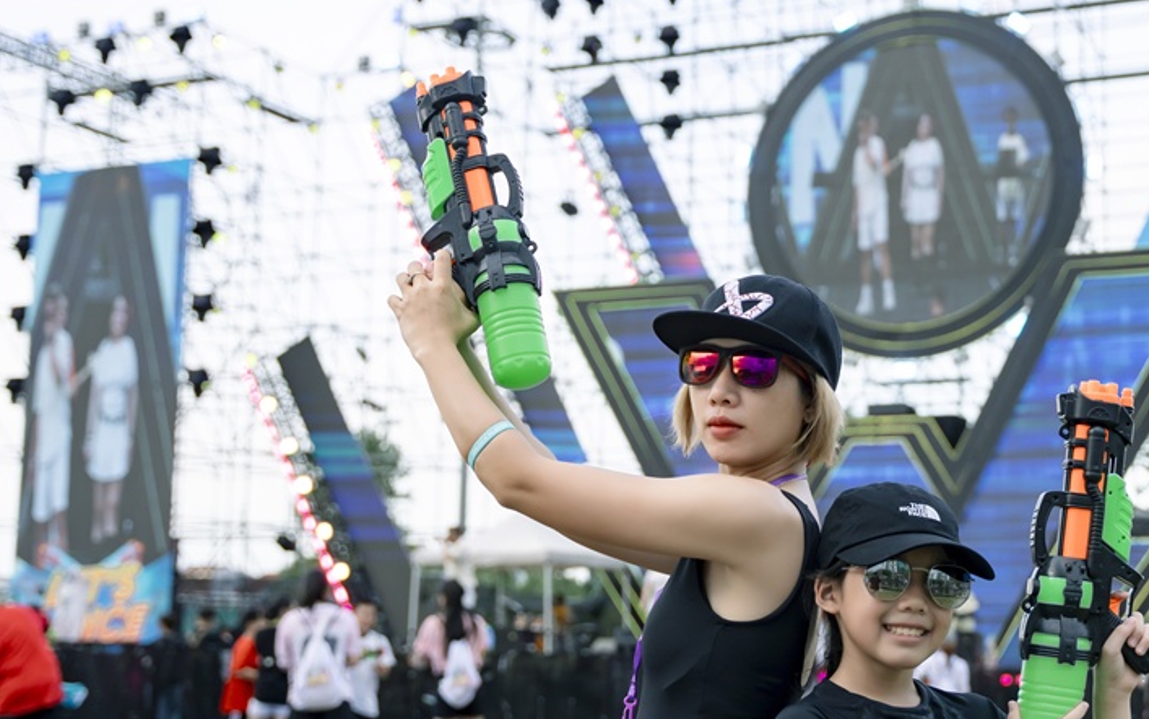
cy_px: 426
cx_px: 826
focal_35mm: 64
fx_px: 2004
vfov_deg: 20.3
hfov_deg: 31.6
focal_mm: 37
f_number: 2.8
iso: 320
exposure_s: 1/640
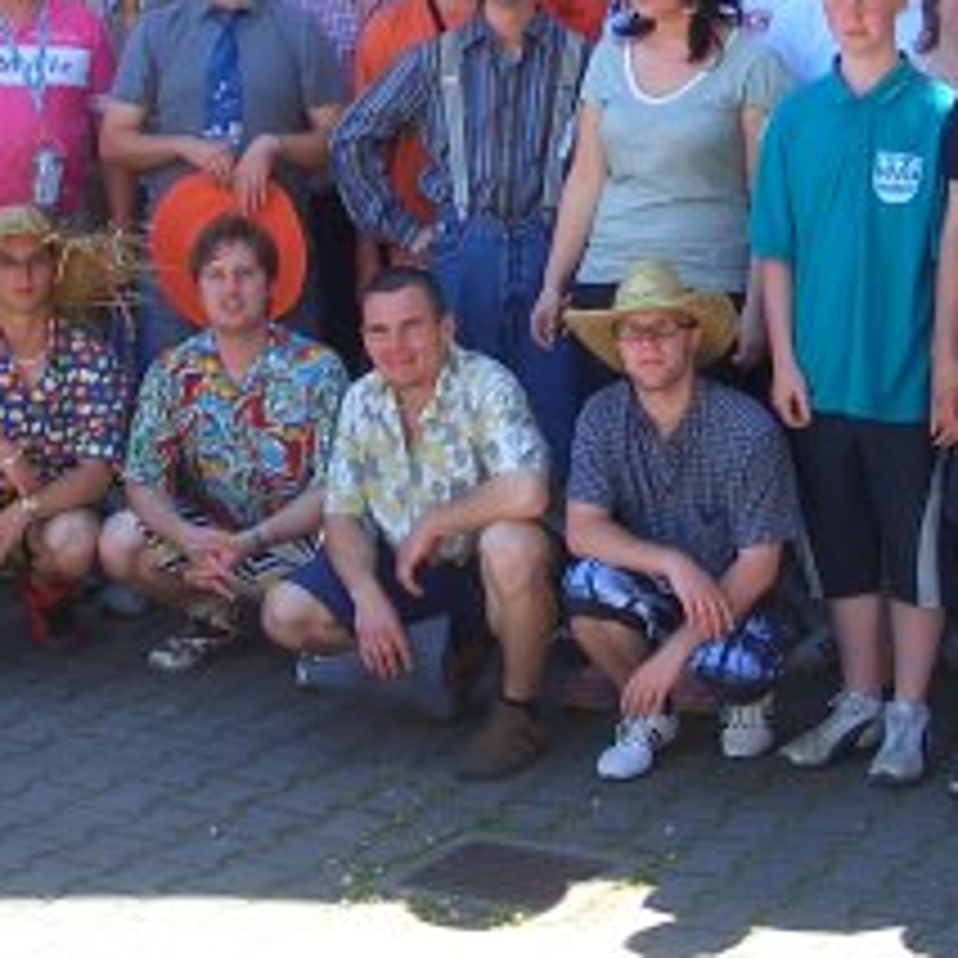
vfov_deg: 18.5
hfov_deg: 18.6
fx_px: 2912
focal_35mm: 93
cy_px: 211
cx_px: 319
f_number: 4.3
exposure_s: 1/100
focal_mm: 5.8
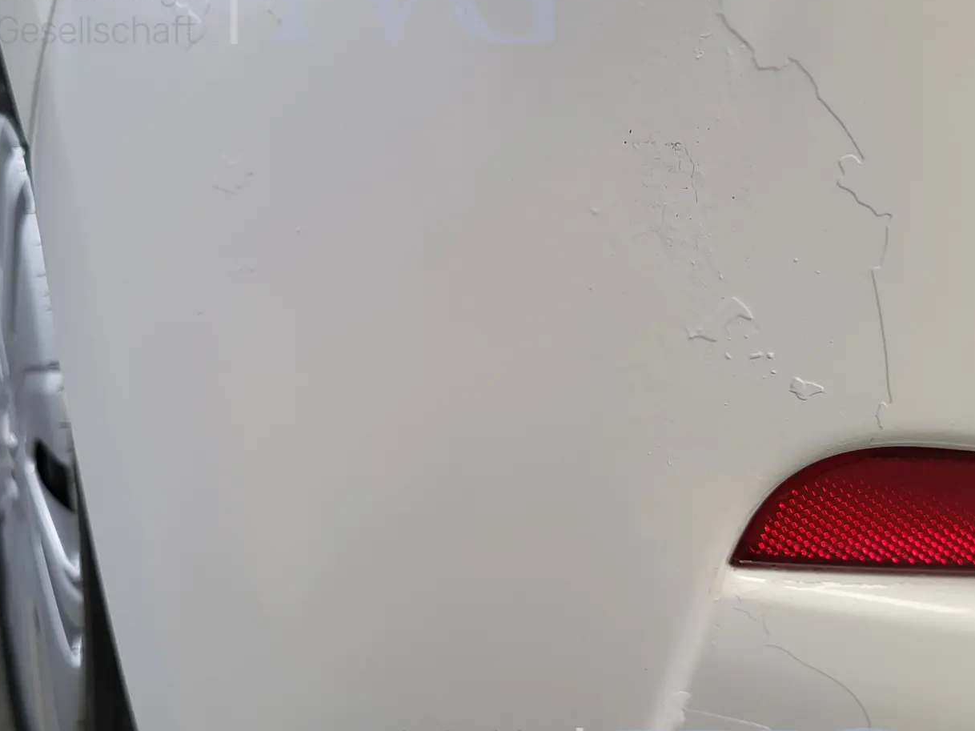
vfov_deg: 35.1
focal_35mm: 41
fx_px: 1155
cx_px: 449
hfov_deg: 45.7
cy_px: 386
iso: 125
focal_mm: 5.4
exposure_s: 1/100
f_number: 1.8
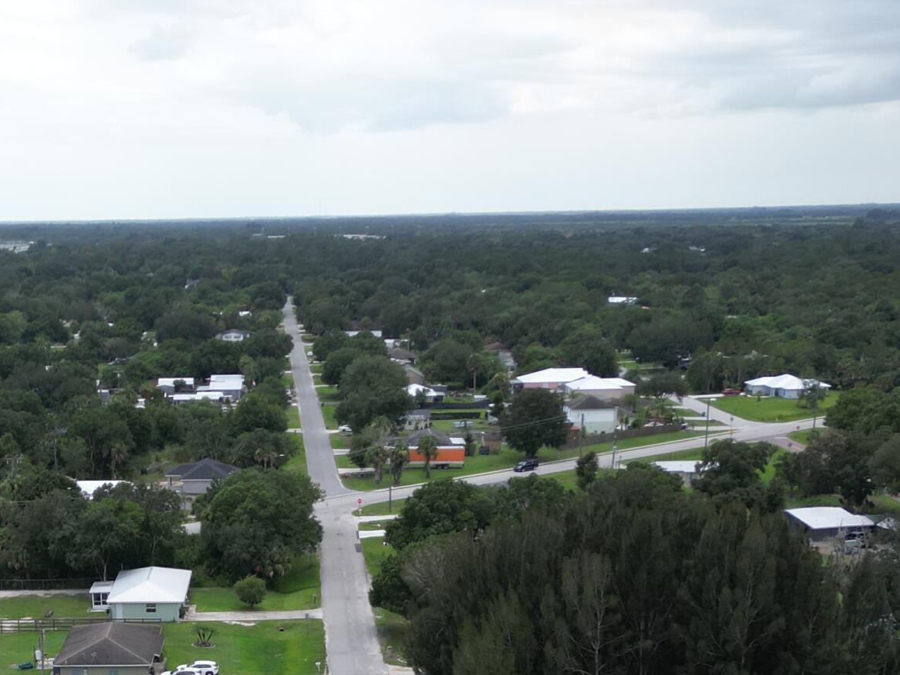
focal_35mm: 62
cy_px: 753
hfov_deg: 30.7
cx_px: 237
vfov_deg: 22.3
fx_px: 1612
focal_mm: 6.72
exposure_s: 1/1250
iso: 100
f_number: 1.7
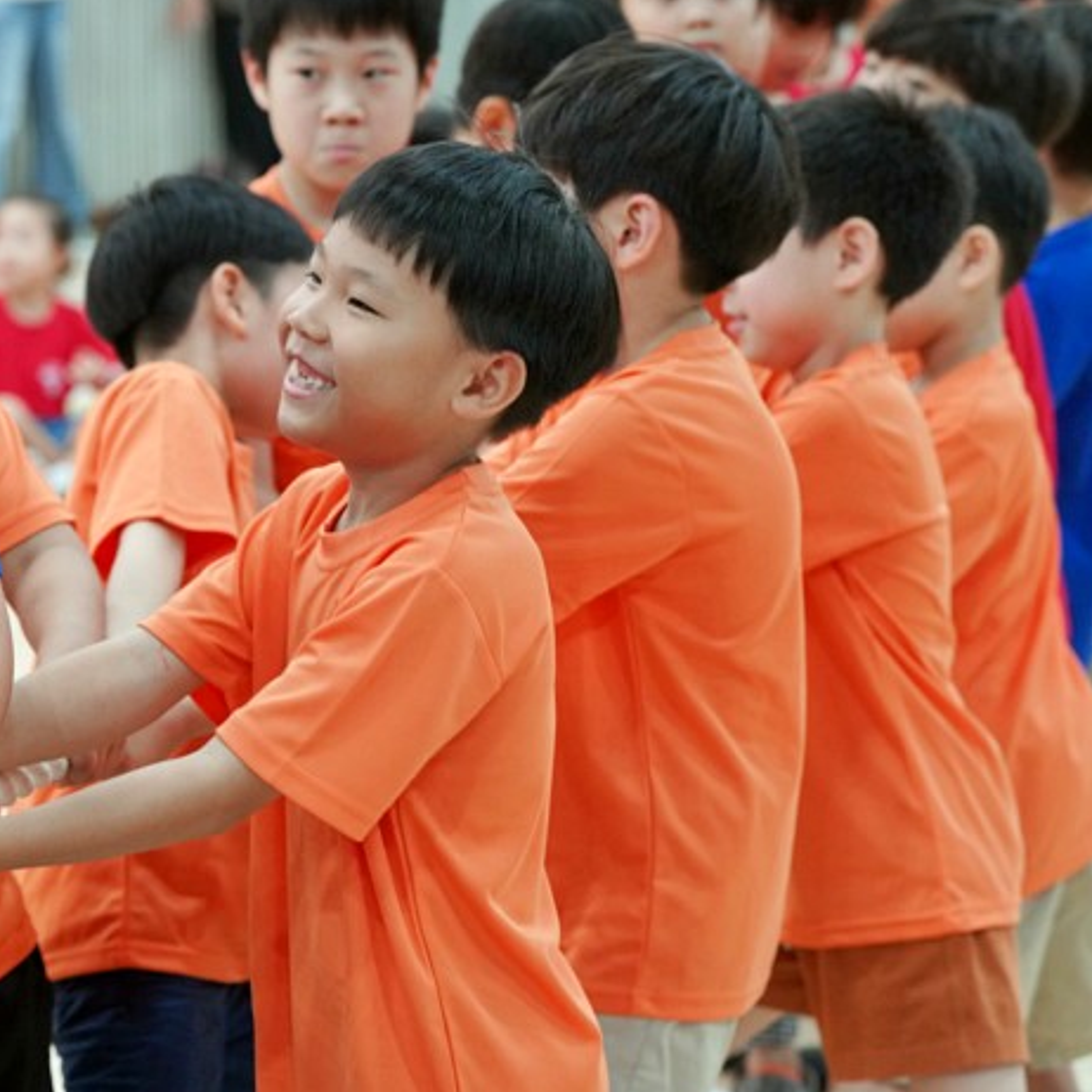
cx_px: 305
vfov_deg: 15.0
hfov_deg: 15.0
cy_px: 466
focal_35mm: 116
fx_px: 4140
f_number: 4
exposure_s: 1/160
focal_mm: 70
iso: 2500
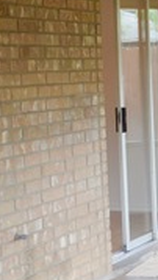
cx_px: 260
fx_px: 750
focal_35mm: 101
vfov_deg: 21.1
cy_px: 108
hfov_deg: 11.4
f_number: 5
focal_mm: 18
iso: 400
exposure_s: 1/100
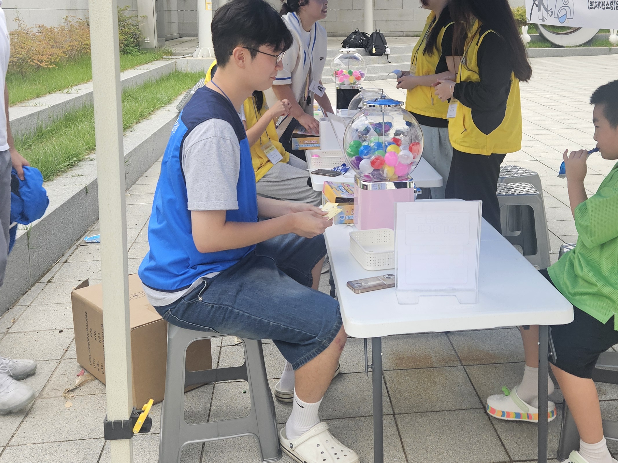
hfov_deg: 43.7
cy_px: 119
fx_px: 768
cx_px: 356
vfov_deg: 33.0
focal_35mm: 43
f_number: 1.8
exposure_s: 1/180
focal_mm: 5.4
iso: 100
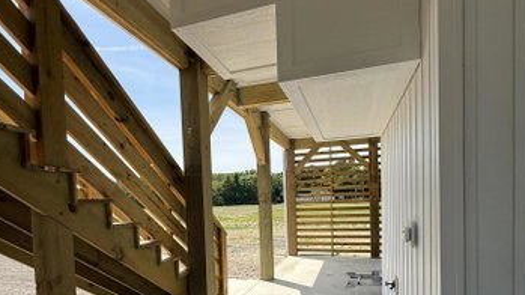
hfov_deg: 83.9
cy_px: 214
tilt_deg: -1.8
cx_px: 263
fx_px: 292
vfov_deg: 51.7
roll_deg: +1.5
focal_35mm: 21
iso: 50
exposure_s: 1/1961
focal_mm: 2.22
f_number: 2.2
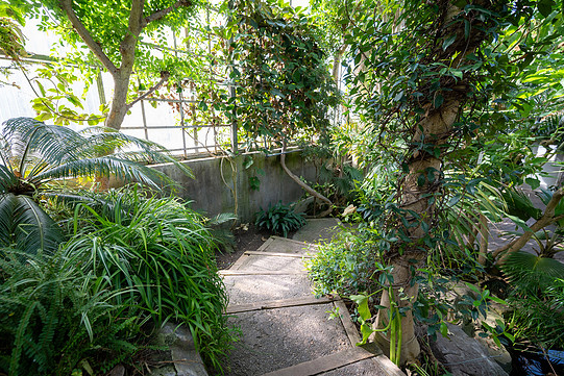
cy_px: 185
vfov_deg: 77.4
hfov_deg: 100.4
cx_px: 275
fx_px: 235
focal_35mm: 15
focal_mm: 14
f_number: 4
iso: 200
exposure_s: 1/160
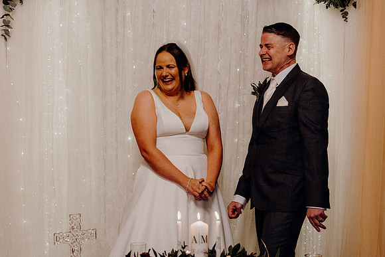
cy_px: 128
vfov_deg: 18.7
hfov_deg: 27.7
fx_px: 781
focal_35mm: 73
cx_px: 192
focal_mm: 49
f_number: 3.5
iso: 1600
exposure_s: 1/160
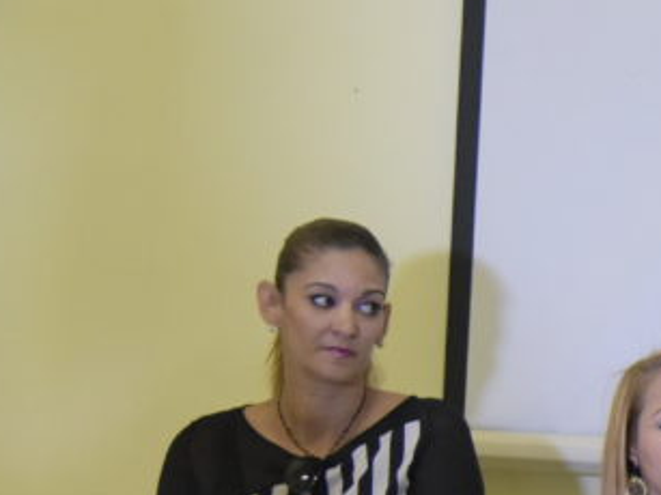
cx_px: 1072
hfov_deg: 16.1
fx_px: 2081
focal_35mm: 109
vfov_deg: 13.2
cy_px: 614
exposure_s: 1/400
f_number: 4
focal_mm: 34
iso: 8000
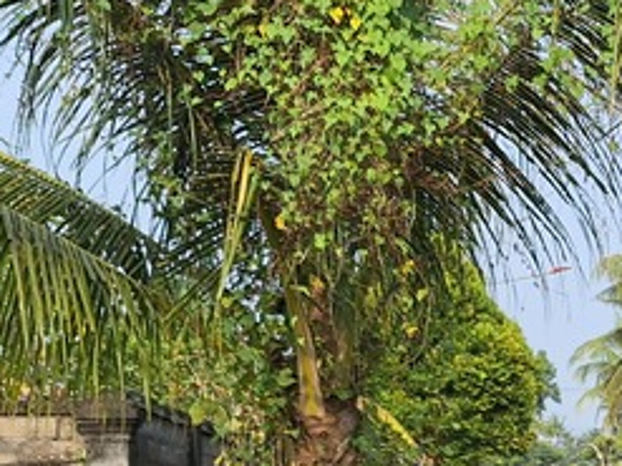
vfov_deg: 15.3
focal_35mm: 95
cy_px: 465
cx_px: 846
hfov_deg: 18.9
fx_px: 1706
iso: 40
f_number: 1.8
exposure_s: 1/1647
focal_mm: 5.54
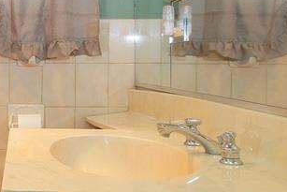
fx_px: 399
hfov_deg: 35.7
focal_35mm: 50
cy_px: 54
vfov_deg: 26.8
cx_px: -2
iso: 320
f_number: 4.5
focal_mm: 10
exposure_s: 1/160
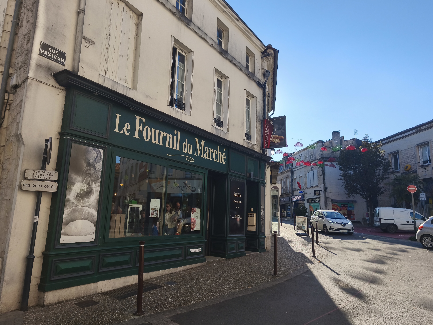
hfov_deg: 71.6
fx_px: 300
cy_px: 156
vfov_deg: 56.8
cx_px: 222
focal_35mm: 24
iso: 80
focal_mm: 5.35
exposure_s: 1/2855
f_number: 1.7
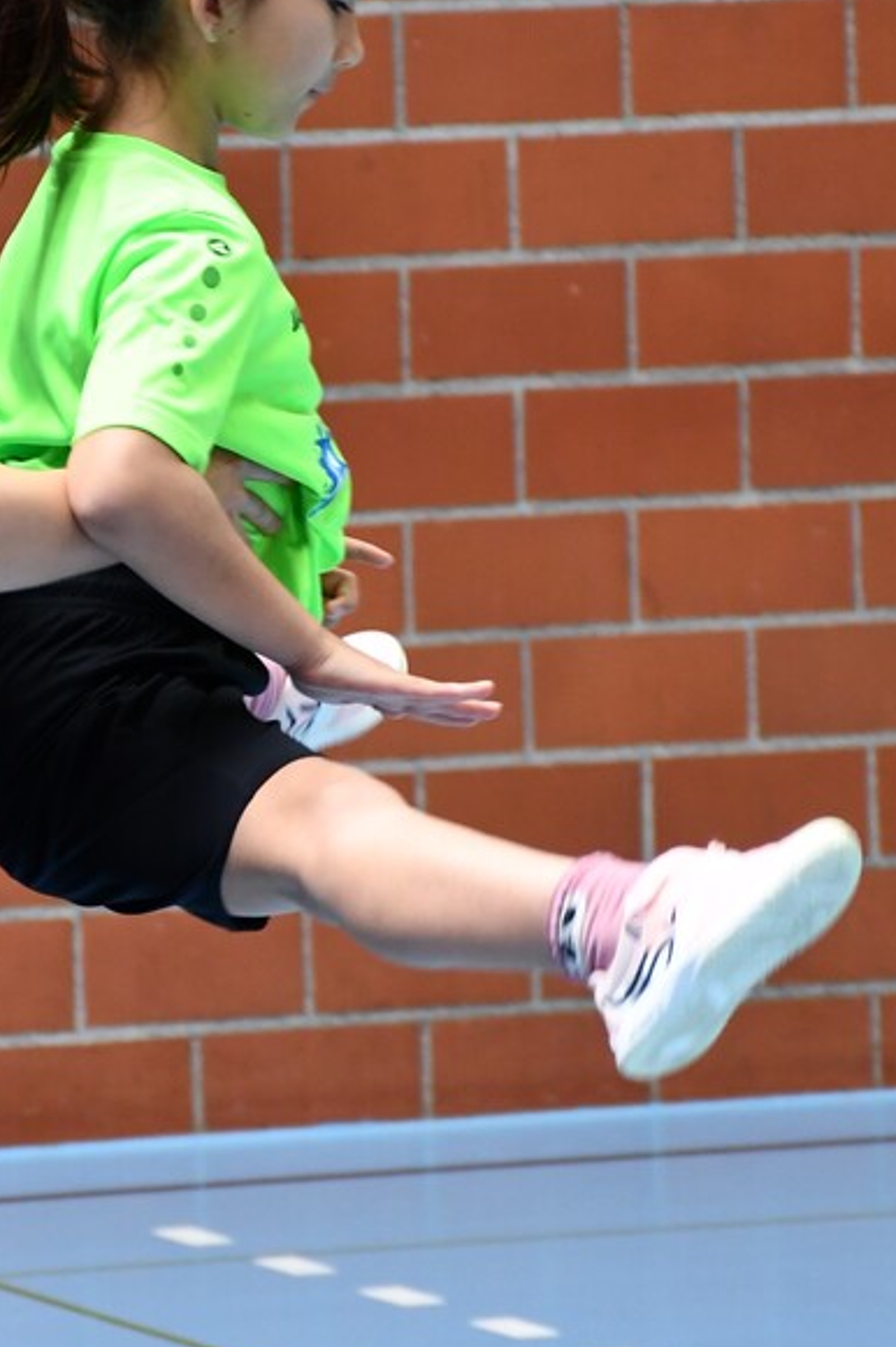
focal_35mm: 326
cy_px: 588
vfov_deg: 6.3
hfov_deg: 4.2
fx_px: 12184
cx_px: 250
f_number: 5.3
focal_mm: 90
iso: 1100
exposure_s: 1/125
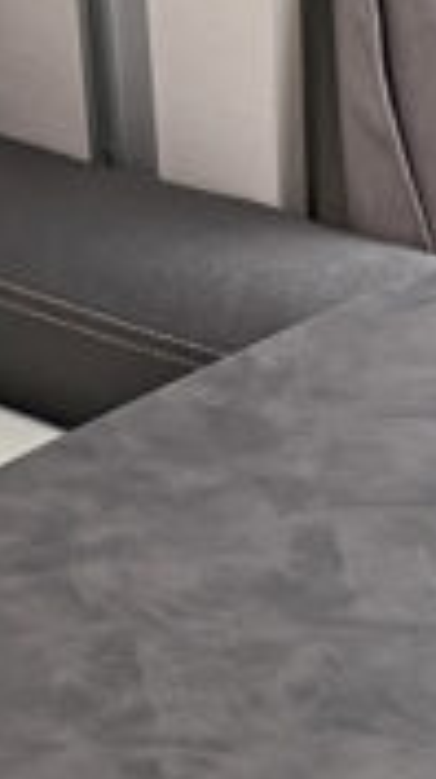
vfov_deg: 12.1
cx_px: 630
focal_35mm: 164
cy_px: 1386
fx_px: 3385
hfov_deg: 7.3
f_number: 1.5
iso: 160
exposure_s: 1/60
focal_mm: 5.7
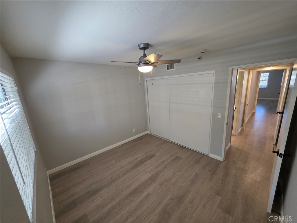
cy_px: 112
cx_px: 148
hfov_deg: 106.2
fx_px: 112
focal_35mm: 13
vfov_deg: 89.9
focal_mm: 2.2
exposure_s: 1/120
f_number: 1.9
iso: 200
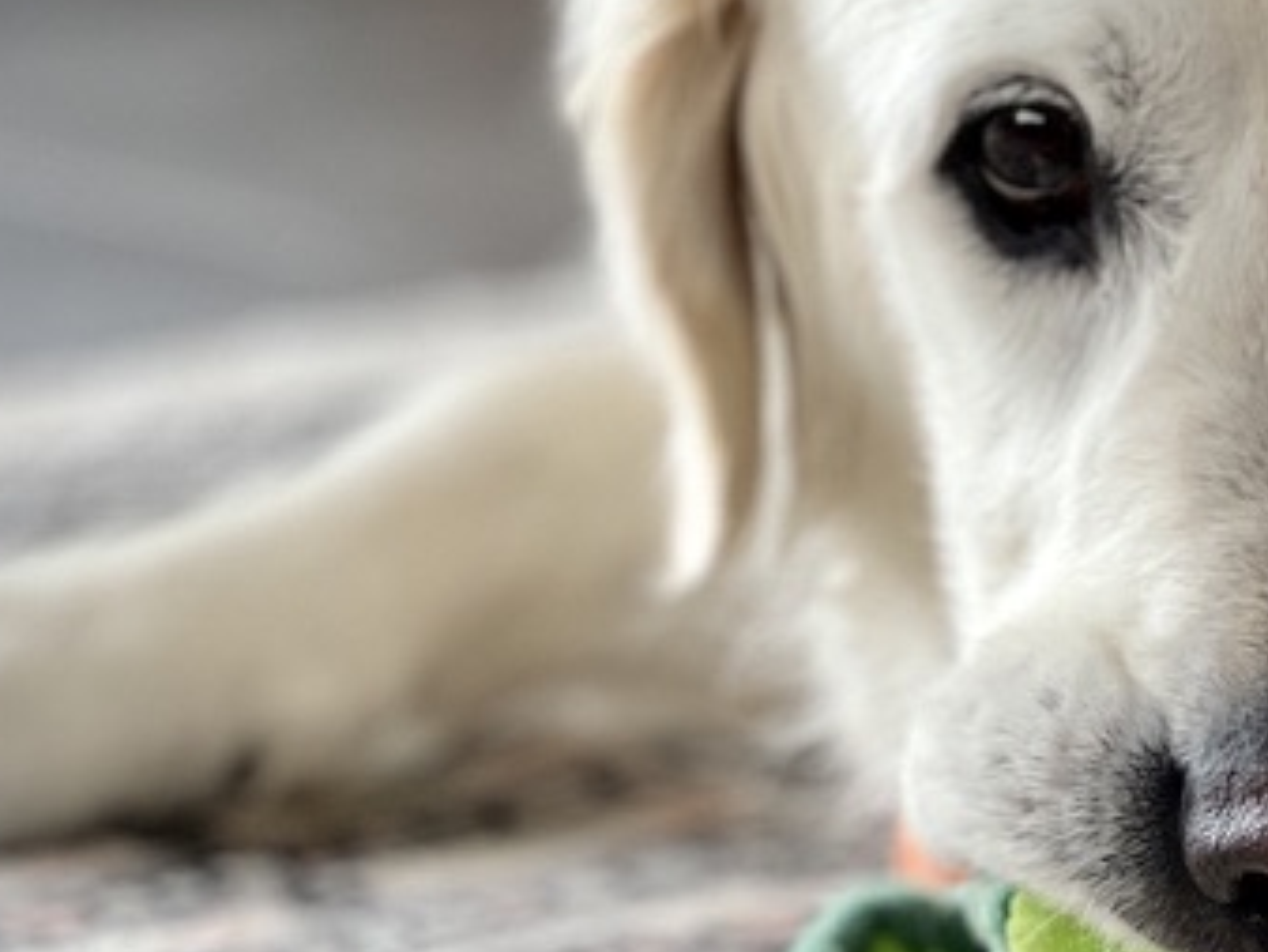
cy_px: 553
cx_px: 1328
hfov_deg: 8.4
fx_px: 8575
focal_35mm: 234
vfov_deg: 6.4
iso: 200
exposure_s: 1/121
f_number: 2.8
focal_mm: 9
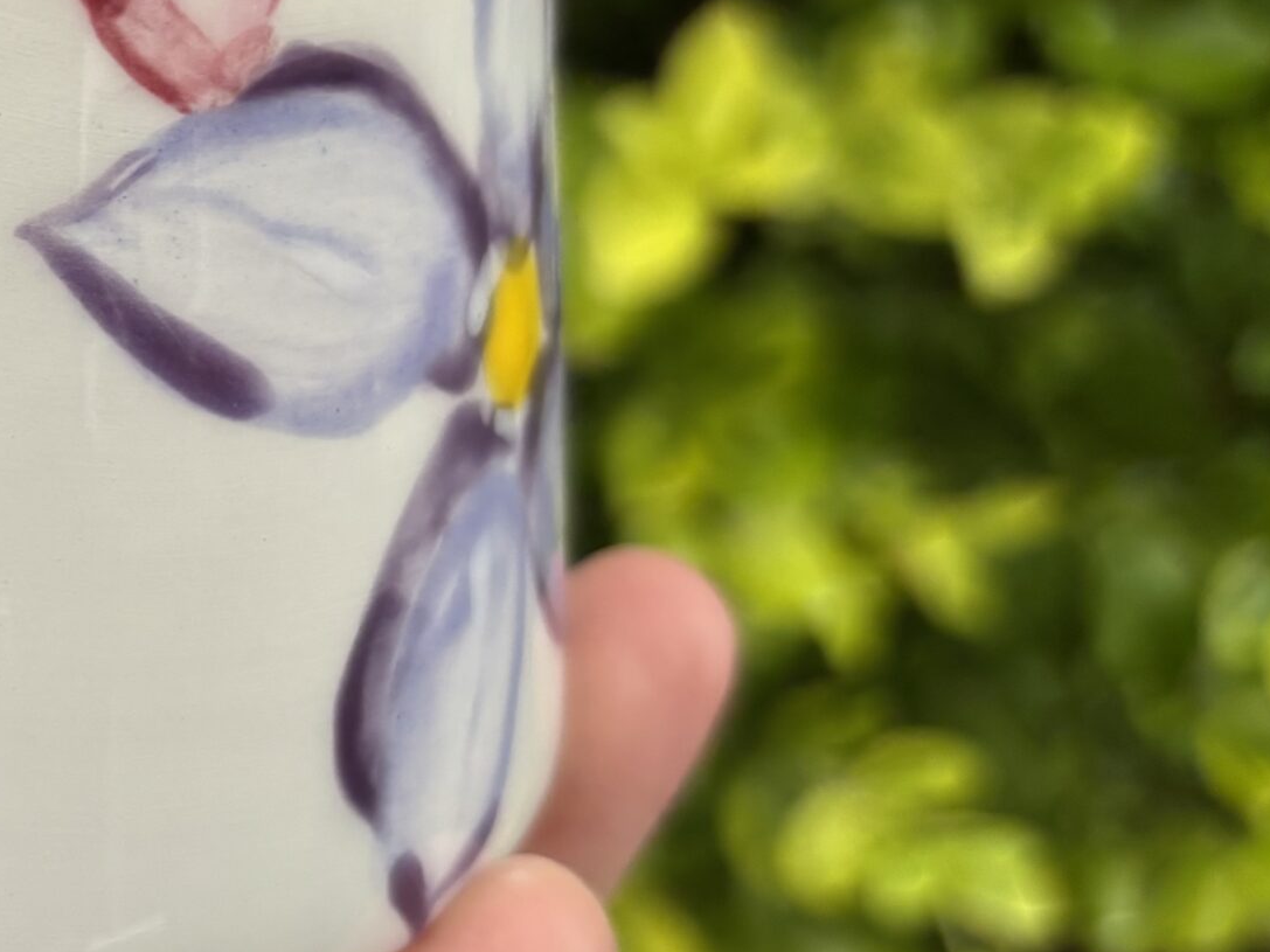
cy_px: 264
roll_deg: -0.7
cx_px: -229
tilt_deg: -24.2
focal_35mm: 67
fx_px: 2458
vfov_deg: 21.8
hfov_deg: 26.1
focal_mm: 5.96
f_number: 1.6
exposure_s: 1/121
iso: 50
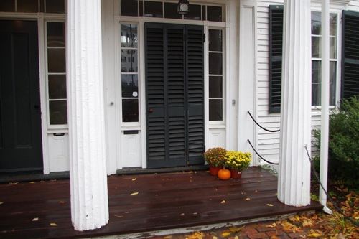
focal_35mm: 27
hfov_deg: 67.4
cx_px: 180
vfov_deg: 47.9
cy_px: 120
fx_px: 269
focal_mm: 18
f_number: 3.5
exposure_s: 1/50
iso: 100
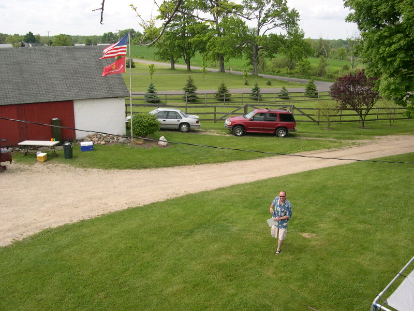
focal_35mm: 38
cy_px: 156
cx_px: 207
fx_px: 454
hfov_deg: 49.0
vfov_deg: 37.7
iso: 100
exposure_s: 1/128
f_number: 7.6
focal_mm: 8
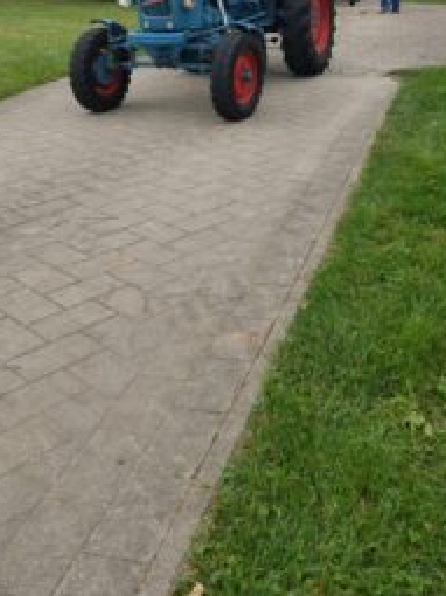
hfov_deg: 30.8
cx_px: 259
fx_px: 808
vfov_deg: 37.7
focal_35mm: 47
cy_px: 56
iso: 40
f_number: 1.8
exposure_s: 1/775
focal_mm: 5.23
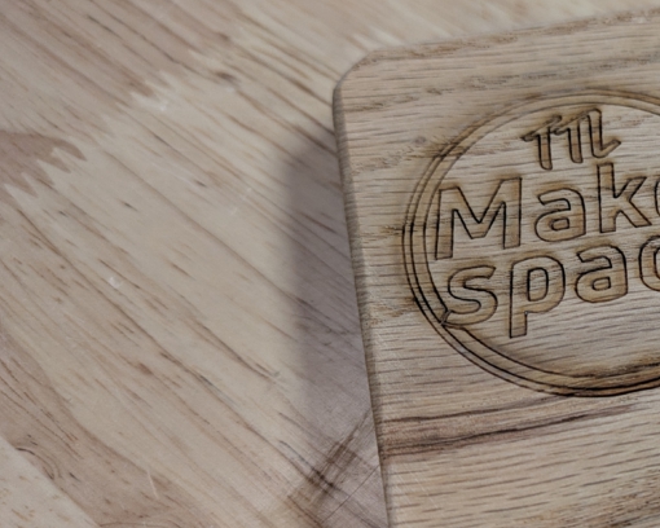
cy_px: 322
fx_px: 957
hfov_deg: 35.3
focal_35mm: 49
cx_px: 621
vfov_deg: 30.7
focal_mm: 5.43
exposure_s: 1/60
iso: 208
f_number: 1.89
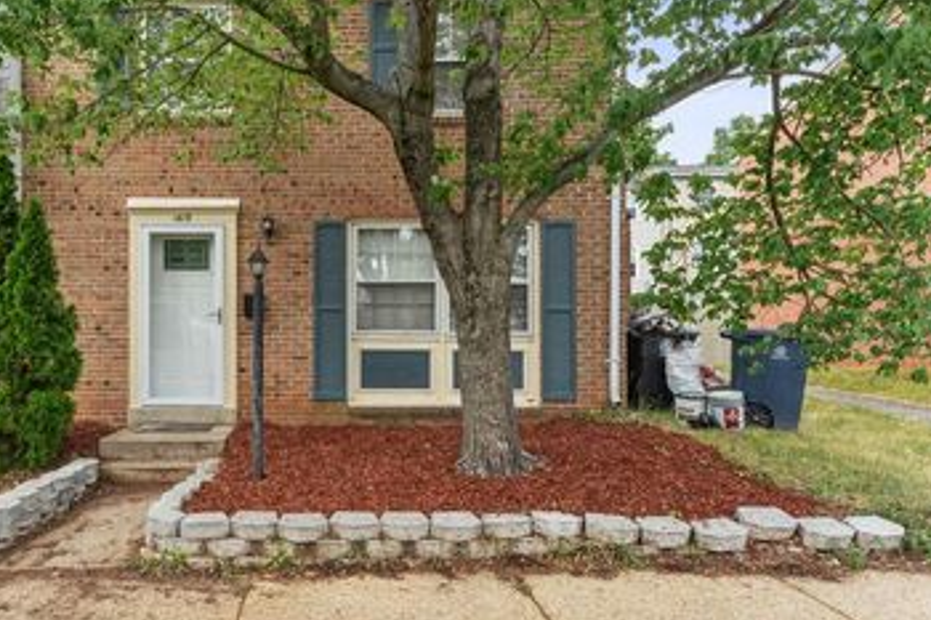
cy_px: 257
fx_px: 517
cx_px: 314
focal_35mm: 20
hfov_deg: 81.3
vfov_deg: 61.5
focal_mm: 14
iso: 200
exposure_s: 1/60
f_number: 8
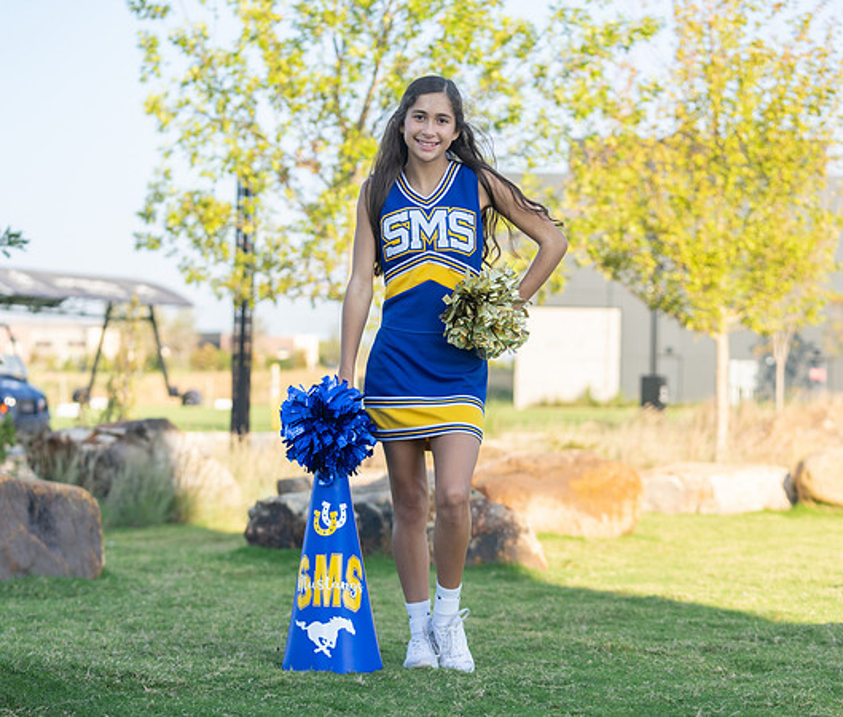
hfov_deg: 21.5
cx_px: 405
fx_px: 2225
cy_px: 381
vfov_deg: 18.3
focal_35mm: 87
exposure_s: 1/400
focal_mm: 70
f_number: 3.2
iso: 100
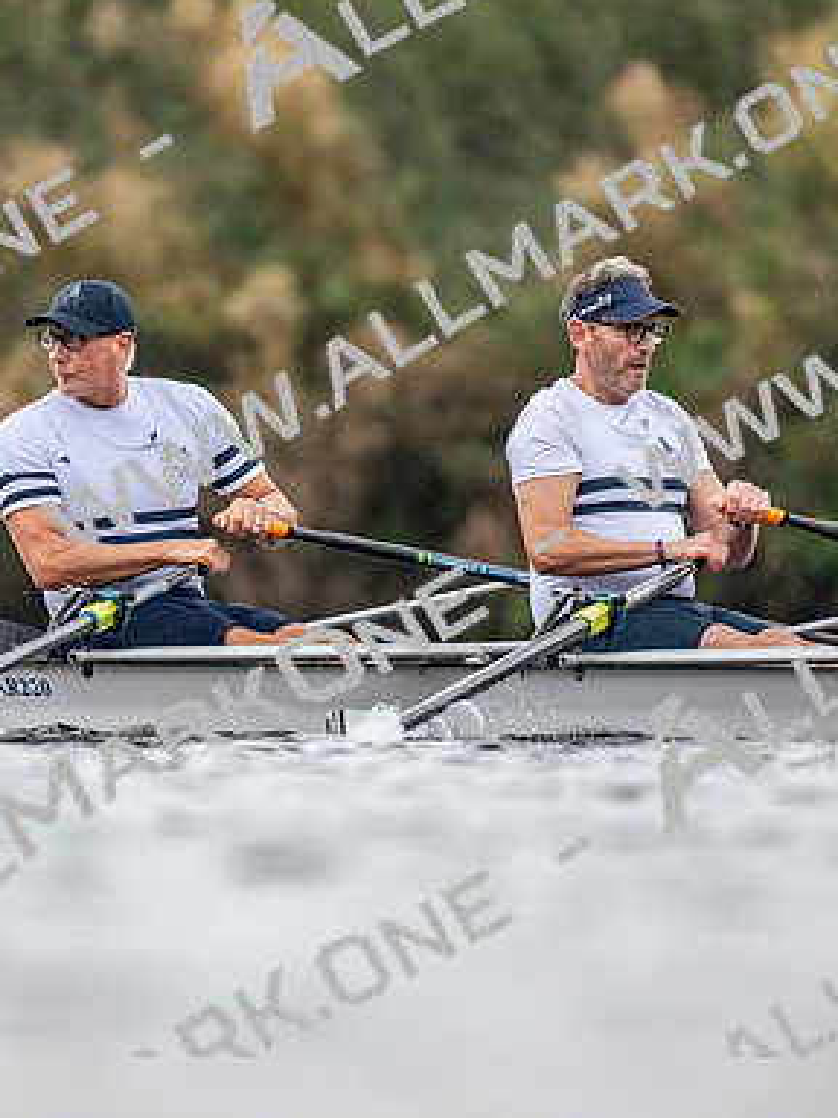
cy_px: 558
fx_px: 28146
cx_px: 402
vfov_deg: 2.3
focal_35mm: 872
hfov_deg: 1.7
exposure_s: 1/2500
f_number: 4
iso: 4000
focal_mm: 600
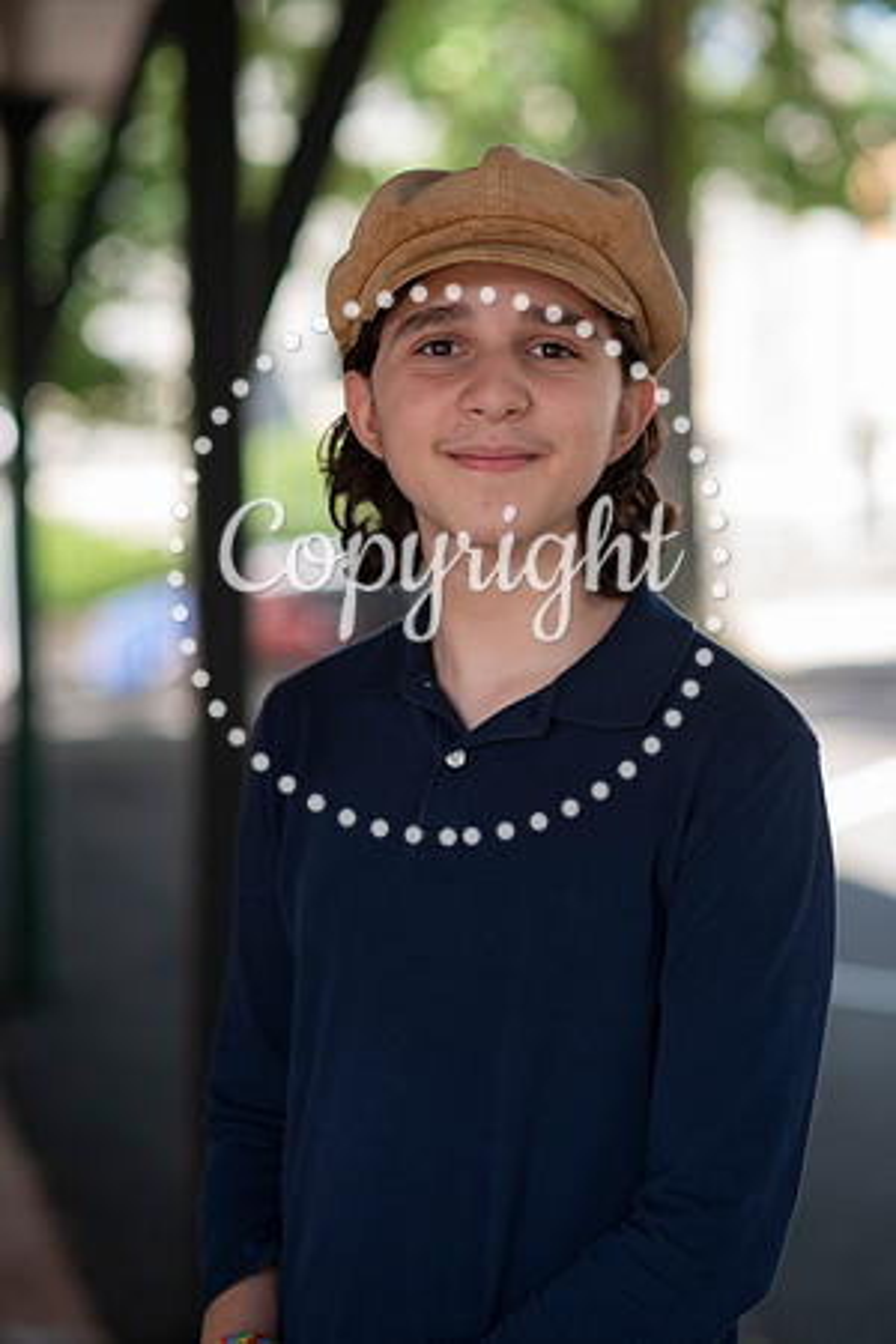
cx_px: 448
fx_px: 3173
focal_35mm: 85
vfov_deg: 23.9
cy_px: 672
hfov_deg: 16.1
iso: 200
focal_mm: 85
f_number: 2.5
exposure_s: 1/320
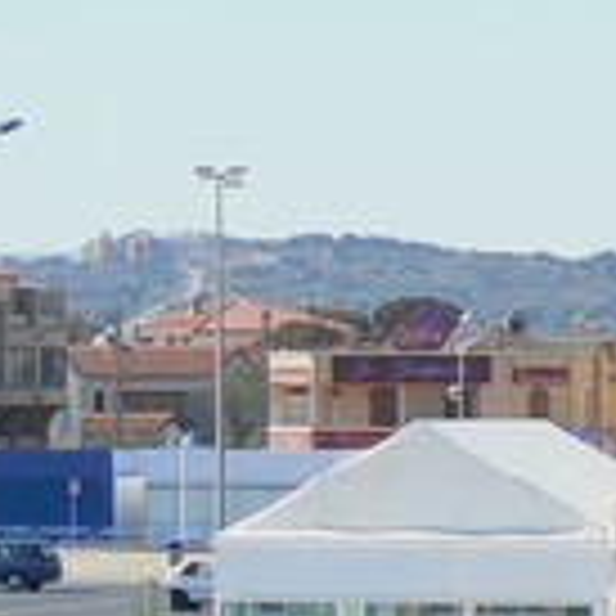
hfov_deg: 4.7
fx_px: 7429
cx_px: 818
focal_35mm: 369
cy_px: 890
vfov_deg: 4.7
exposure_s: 1/1000
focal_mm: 15.8
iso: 100
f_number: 3.2
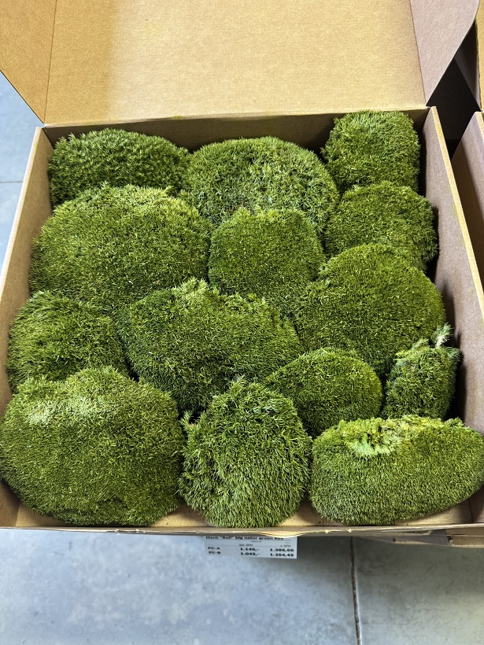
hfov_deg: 56.8
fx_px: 447
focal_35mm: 24
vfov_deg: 71.6
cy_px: 322
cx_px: 242
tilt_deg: -65.8
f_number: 1.78
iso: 250
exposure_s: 1/50
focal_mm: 6.76
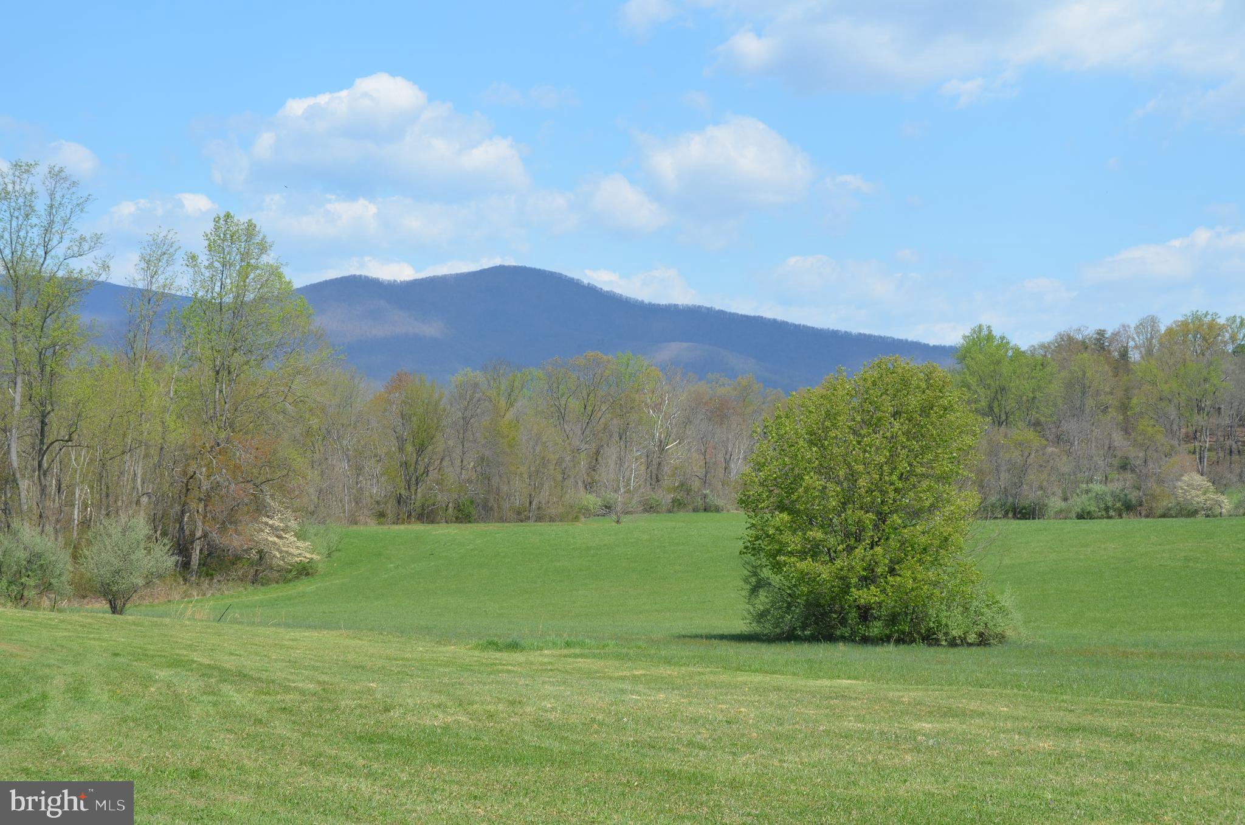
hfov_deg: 33.5
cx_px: 622
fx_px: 2070
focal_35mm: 60
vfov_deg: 22.5
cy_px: 412
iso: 100
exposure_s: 1/250
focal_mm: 40
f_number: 8
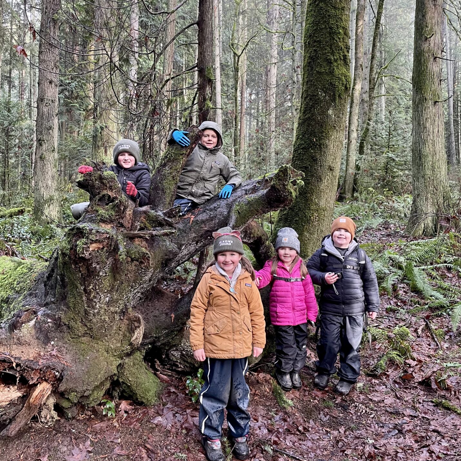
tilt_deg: +2.2
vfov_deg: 49.5
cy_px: 191
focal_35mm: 33
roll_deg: -0.7
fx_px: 497
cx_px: 222
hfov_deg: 49.7
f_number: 1.6
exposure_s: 1/66
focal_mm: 4.2
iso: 125
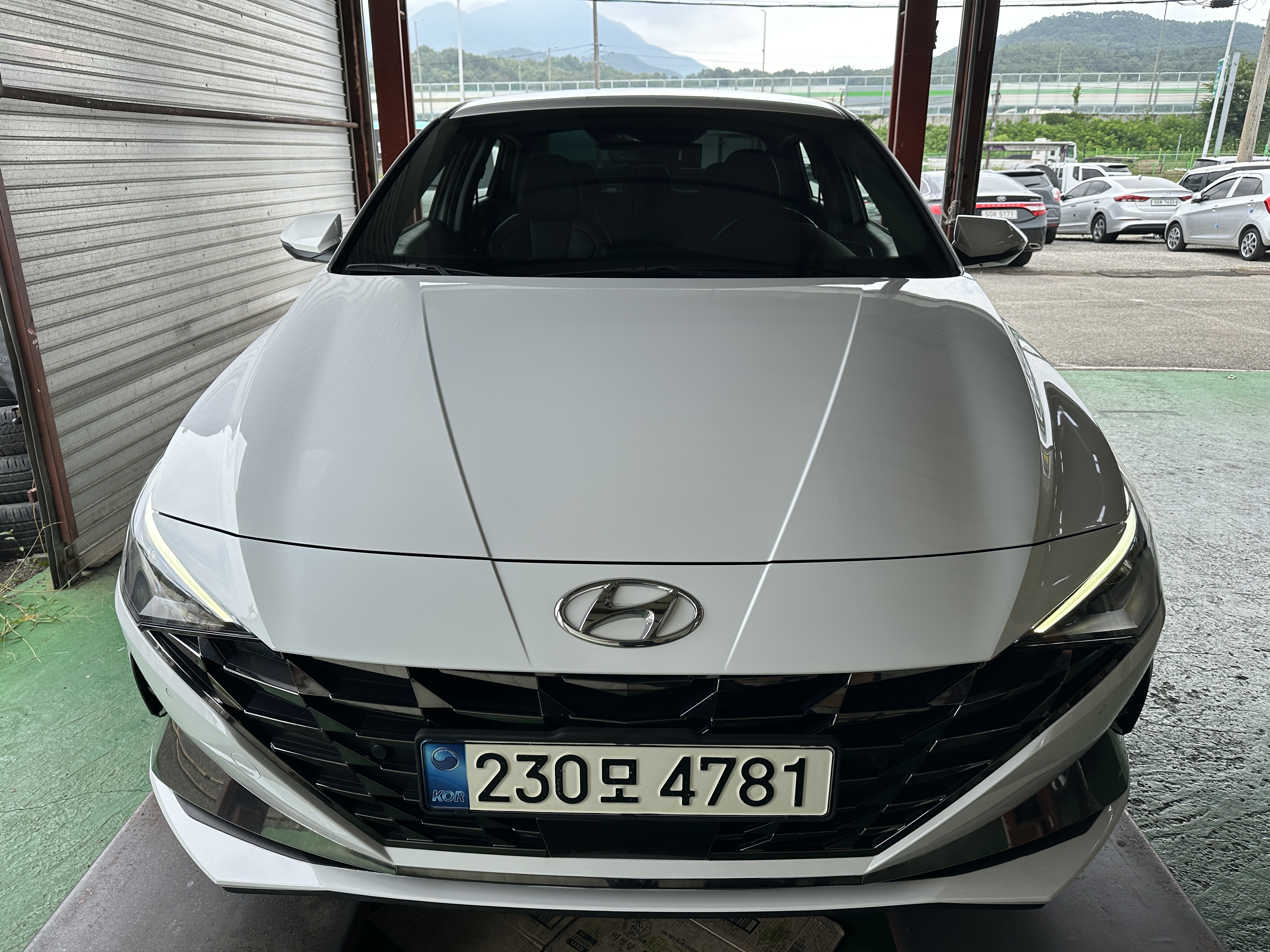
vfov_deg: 56.8
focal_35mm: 24
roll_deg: +0.3
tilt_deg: -18.9
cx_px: 635
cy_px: 476
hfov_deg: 71.6
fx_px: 881
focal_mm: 6.86
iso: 80
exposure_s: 1/1198
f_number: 1.78
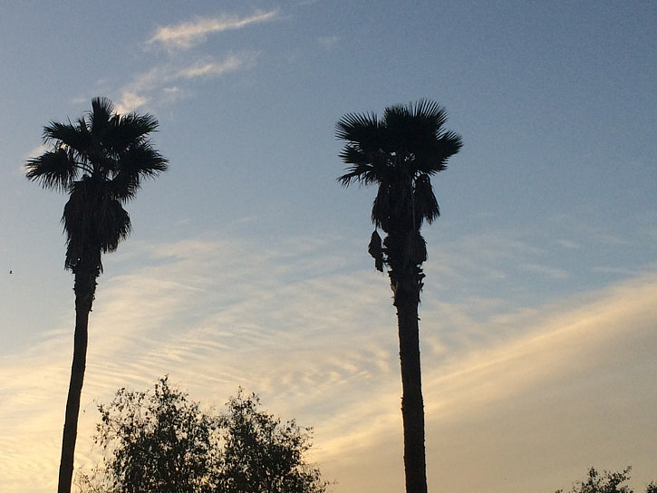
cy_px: 288
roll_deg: -0.1
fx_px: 1215
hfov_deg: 29.9
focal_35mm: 64
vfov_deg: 22.9
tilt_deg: +14.6
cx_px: 188
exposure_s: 1/695
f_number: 2.2
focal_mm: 4.15
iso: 32
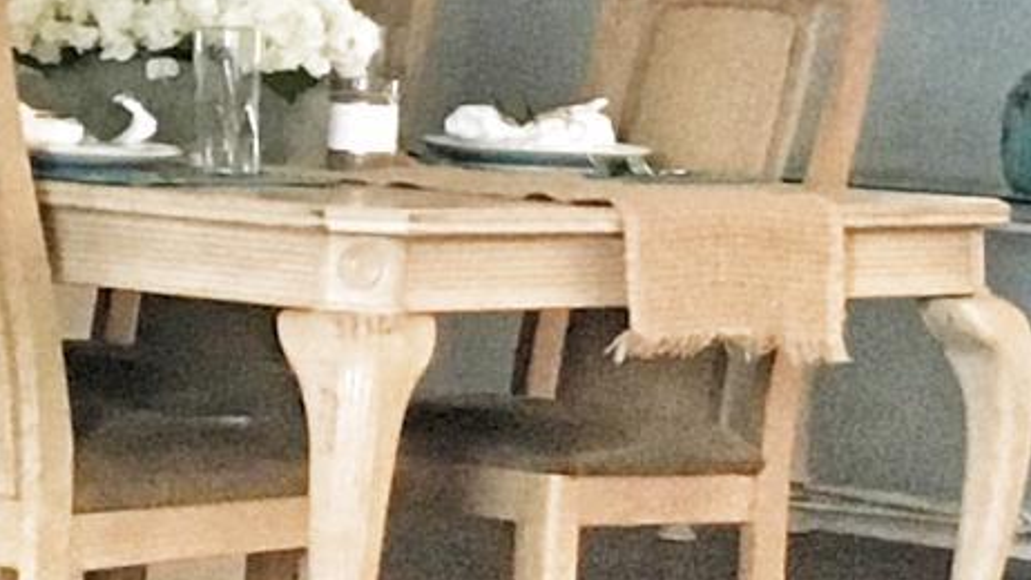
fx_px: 5605
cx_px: 25
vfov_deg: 5.9
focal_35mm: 205
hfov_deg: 10.4
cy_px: 60
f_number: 2.2
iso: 200
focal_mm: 4.15
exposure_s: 1/30
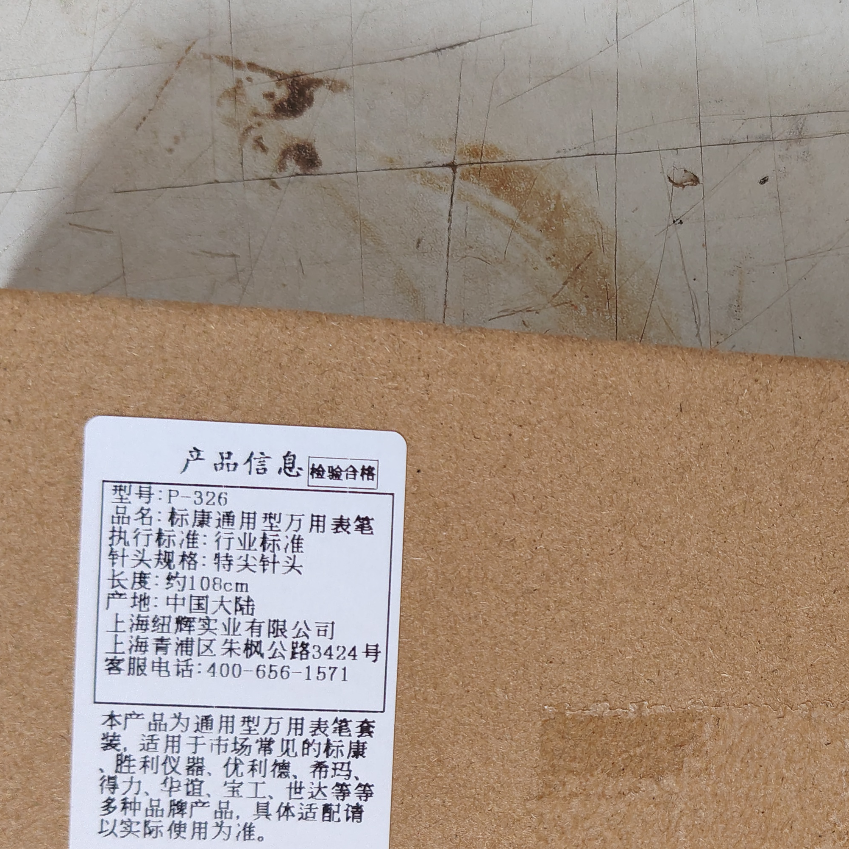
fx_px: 1304
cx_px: 750
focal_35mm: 47
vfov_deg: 35.6
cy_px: 577
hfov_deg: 34.2
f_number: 1.88
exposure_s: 1/100
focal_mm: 4.84
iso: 519
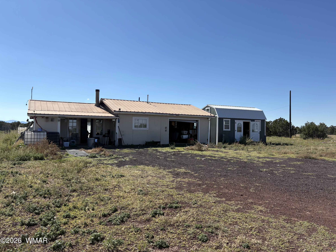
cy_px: 126
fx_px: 252
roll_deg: -0.8
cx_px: 168
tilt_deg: -1.2
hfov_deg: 67.3
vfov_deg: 53.1
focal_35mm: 26
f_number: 1.6
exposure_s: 1/4329
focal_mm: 5.96
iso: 50
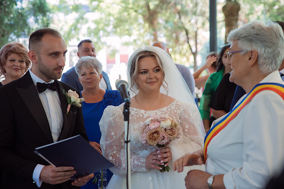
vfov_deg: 19.5
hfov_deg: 28.8
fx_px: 552
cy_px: 94
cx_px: 142
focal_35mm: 70
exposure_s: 1/200
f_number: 3.2
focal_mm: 70
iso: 640
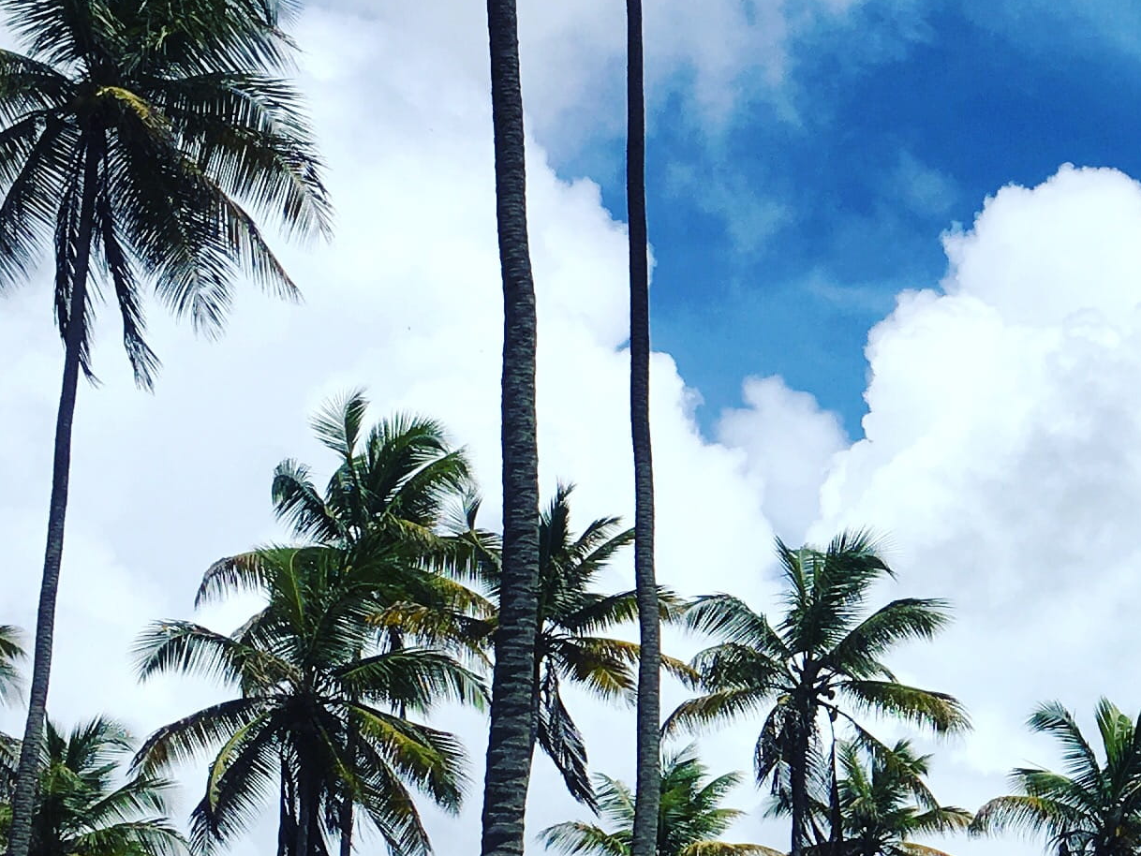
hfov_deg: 19.4
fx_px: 3165
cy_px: 692
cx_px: 1332
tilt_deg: +19.9
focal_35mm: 96
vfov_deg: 15.3
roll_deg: -2.1
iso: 25
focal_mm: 4.15
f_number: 2.2
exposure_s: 1/3205
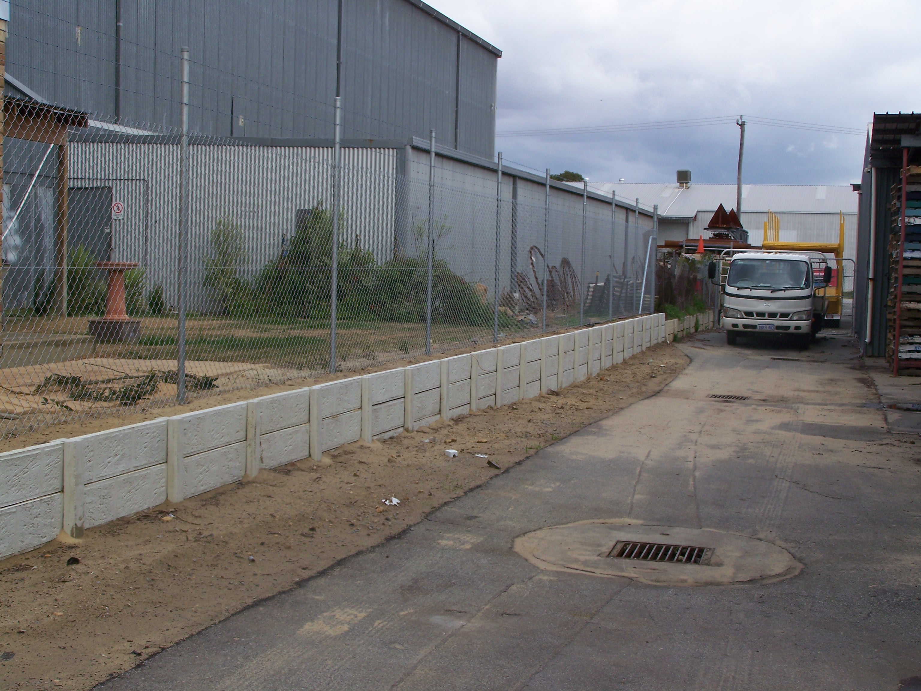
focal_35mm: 56
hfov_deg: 34.3
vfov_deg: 26.1
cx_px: 460
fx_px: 1490
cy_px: 346
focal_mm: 9.3
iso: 64
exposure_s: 1/320
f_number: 4.5
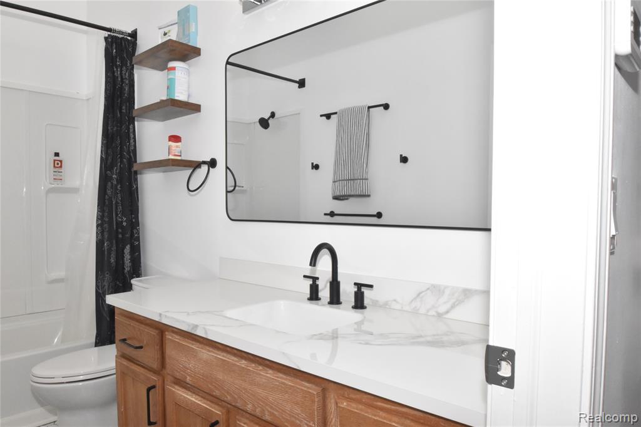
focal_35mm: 26
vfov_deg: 50.4
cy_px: 214
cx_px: 320
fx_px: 454
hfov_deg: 70.5
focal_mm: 17
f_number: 25
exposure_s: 1/200
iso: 3200
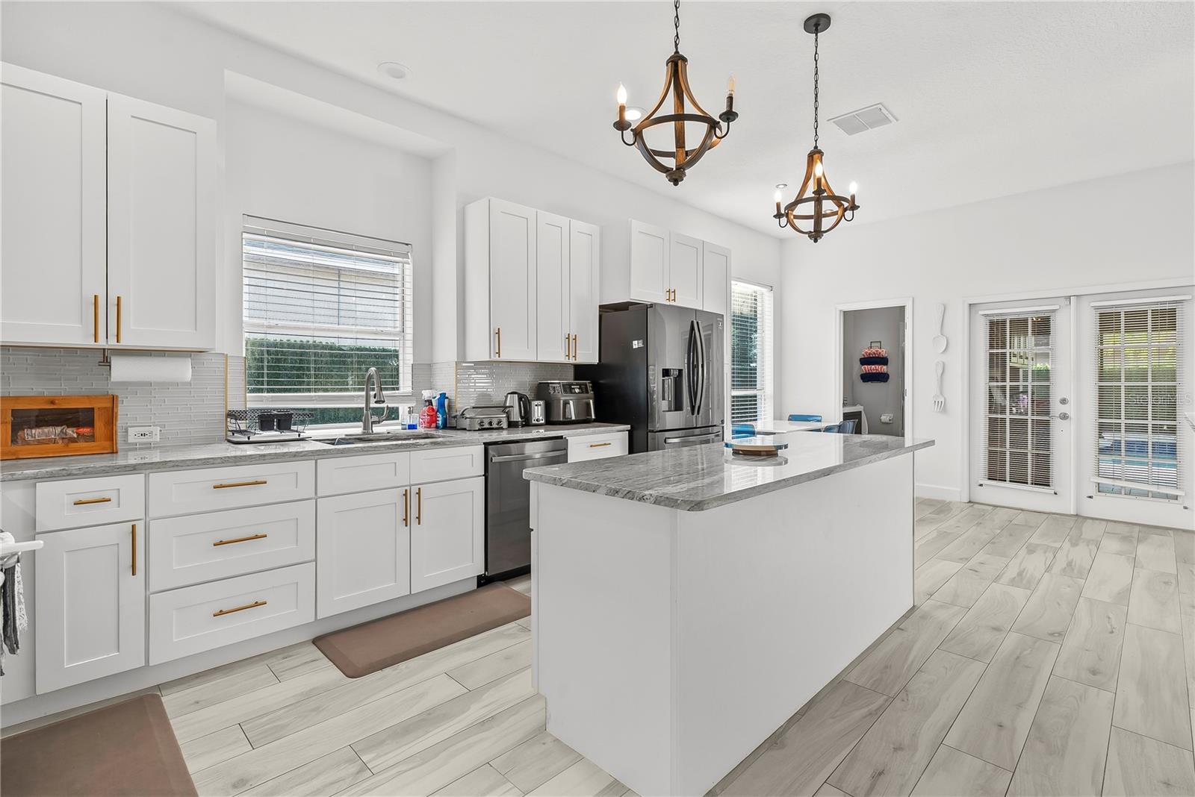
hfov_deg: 96.7
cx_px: 598
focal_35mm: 16
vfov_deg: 73.8
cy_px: 398
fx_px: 531
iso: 100
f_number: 8
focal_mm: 16
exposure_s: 1/2.5
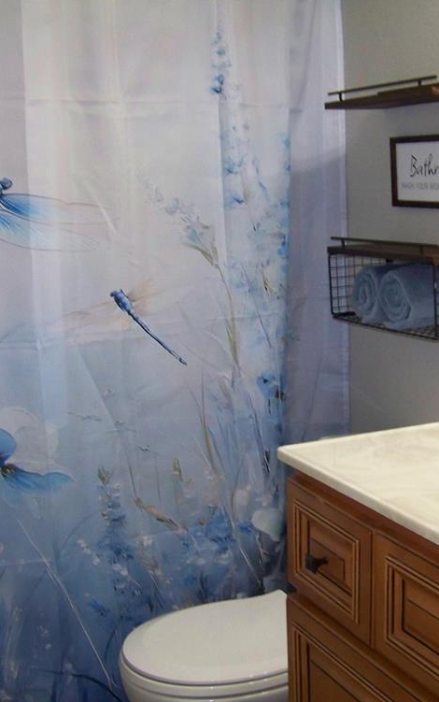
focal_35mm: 52
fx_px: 994
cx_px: 262
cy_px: 355
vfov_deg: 38.9
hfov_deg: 24.9
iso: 200
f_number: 2.8
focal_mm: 5.85
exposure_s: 1/30
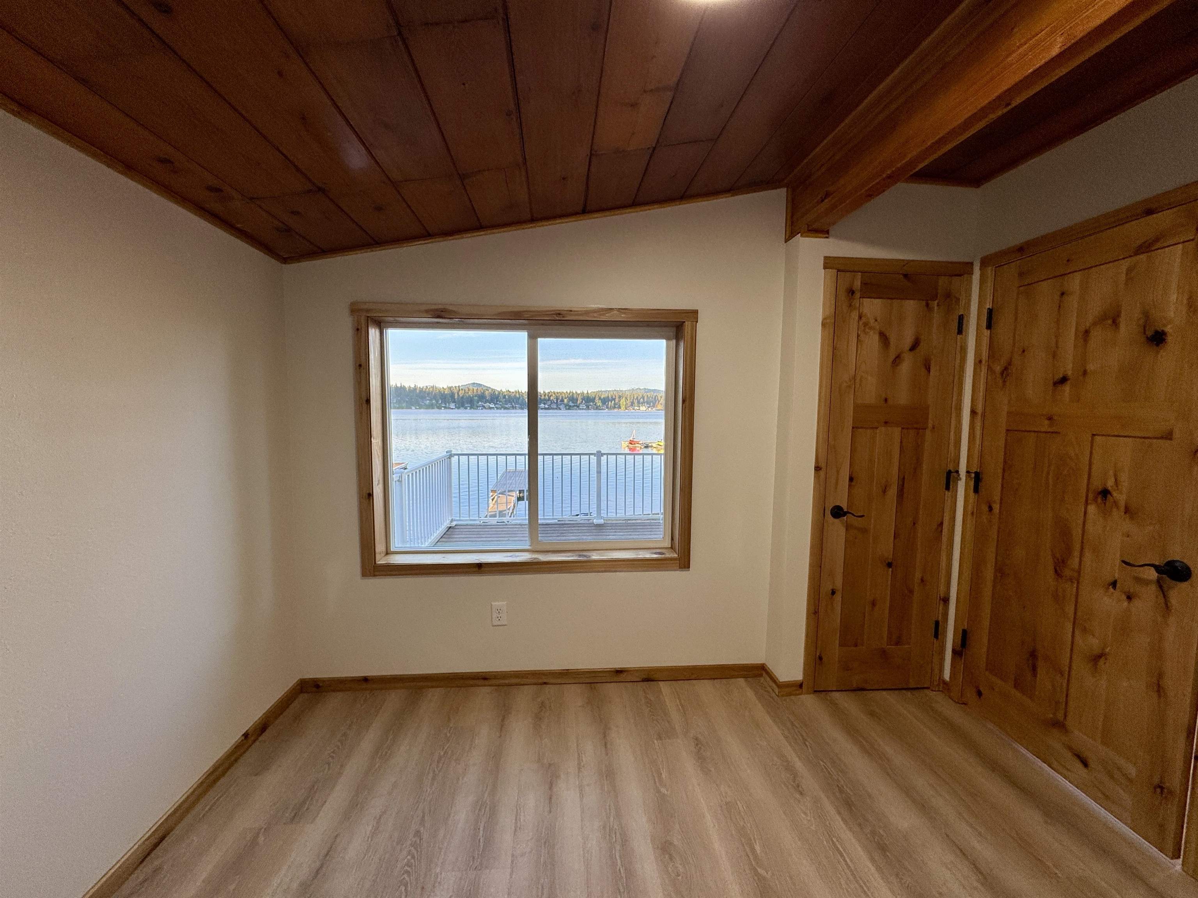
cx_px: 599
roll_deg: -0.6
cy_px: 449
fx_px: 485
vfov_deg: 85.7
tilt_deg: -5.6
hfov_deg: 102.1
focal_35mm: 14
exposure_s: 1/120
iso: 50
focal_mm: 2.22
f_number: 2.2
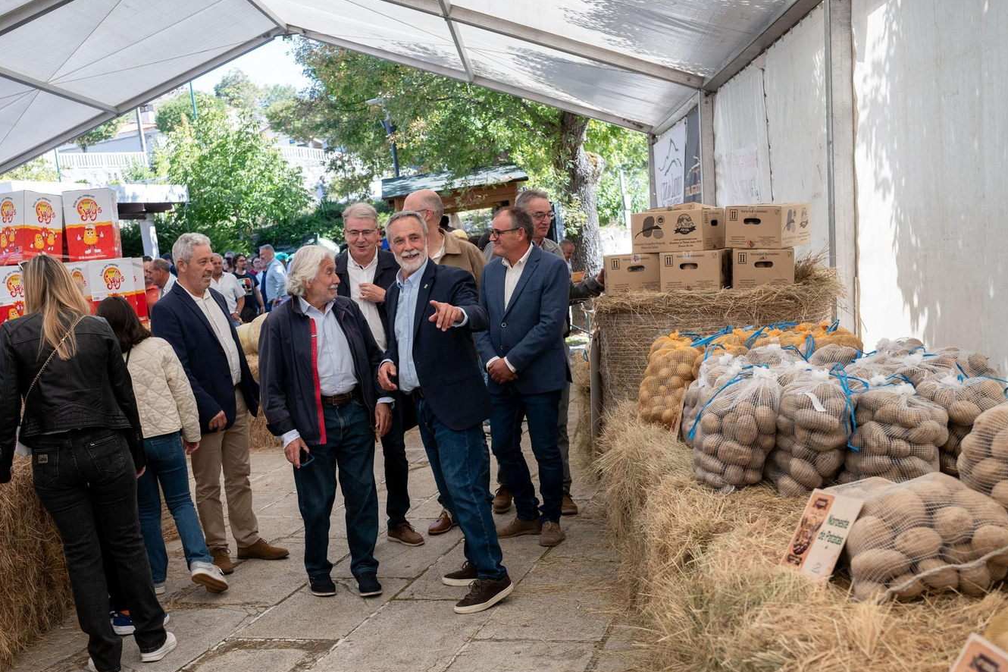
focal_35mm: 44
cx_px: 445
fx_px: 1232
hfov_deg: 44.4
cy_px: 402
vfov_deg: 30.4
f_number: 4
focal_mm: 35
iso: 400
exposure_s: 1/500
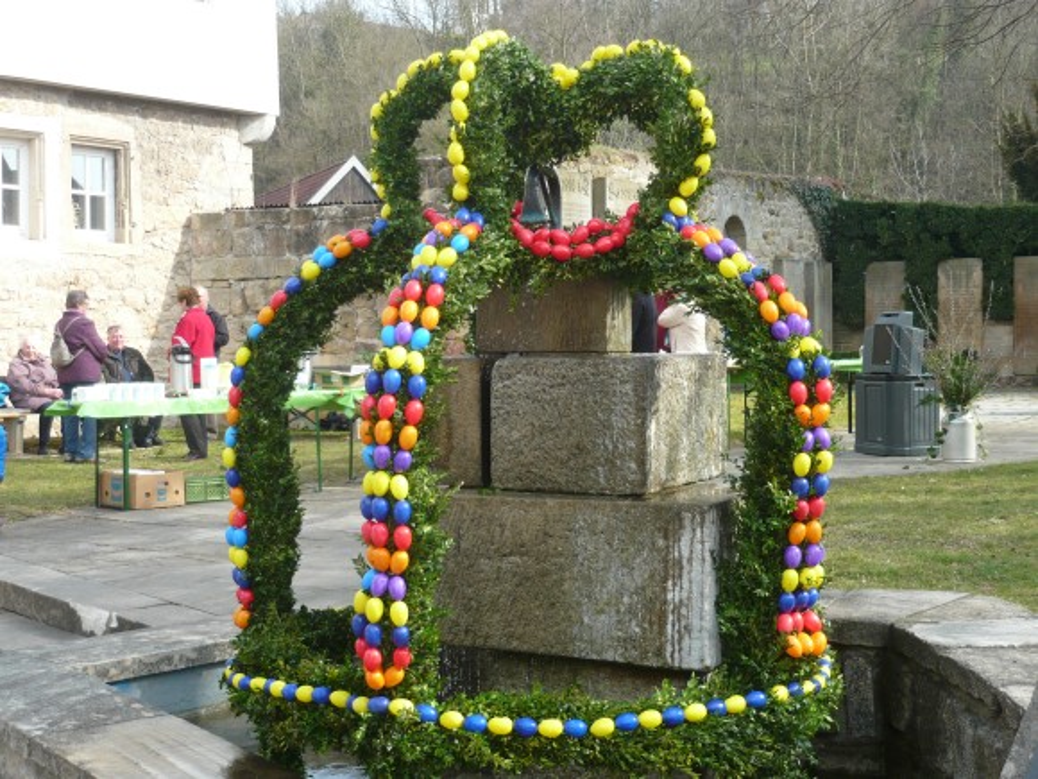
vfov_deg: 30.9
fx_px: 1409
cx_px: 519
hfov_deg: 40.4
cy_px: 390
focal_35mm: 47
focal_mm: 7.8
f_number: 3.1
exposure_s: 1/320
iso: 100
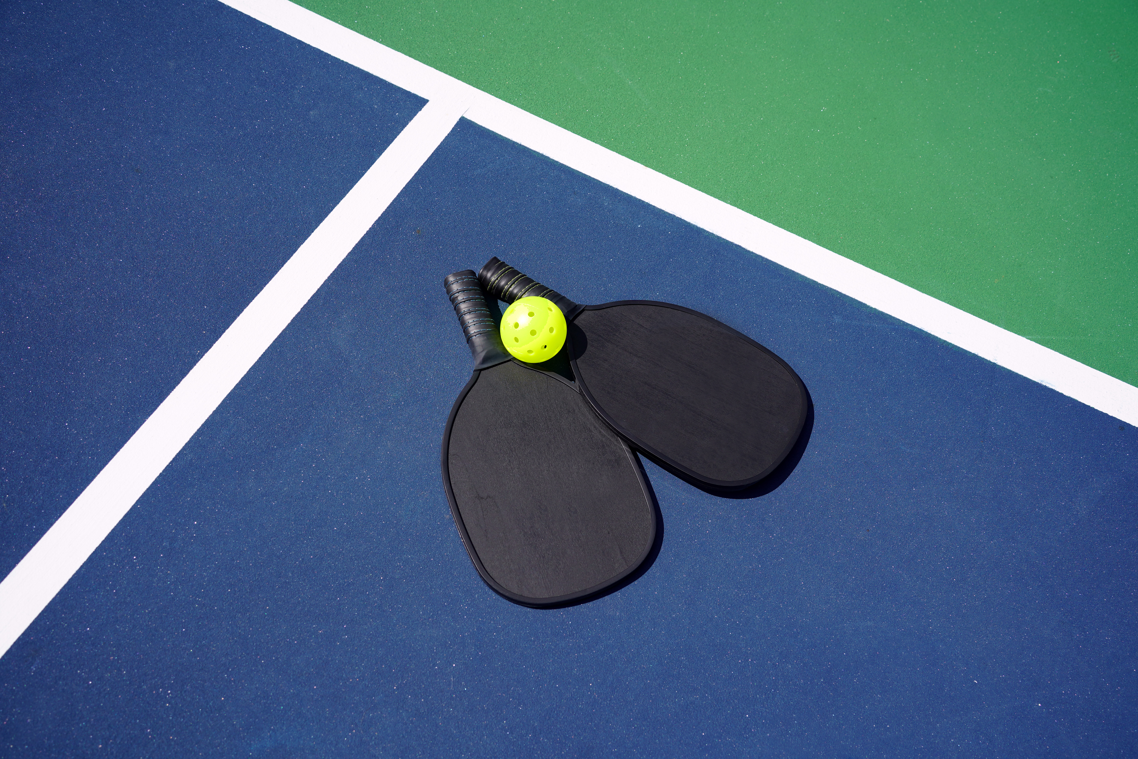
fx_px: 1138
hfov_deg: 53.1
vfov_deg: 36.9
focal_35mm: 36
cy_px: 380
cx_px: 569
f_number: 5
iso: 100
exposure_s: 1/1000
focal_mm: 36
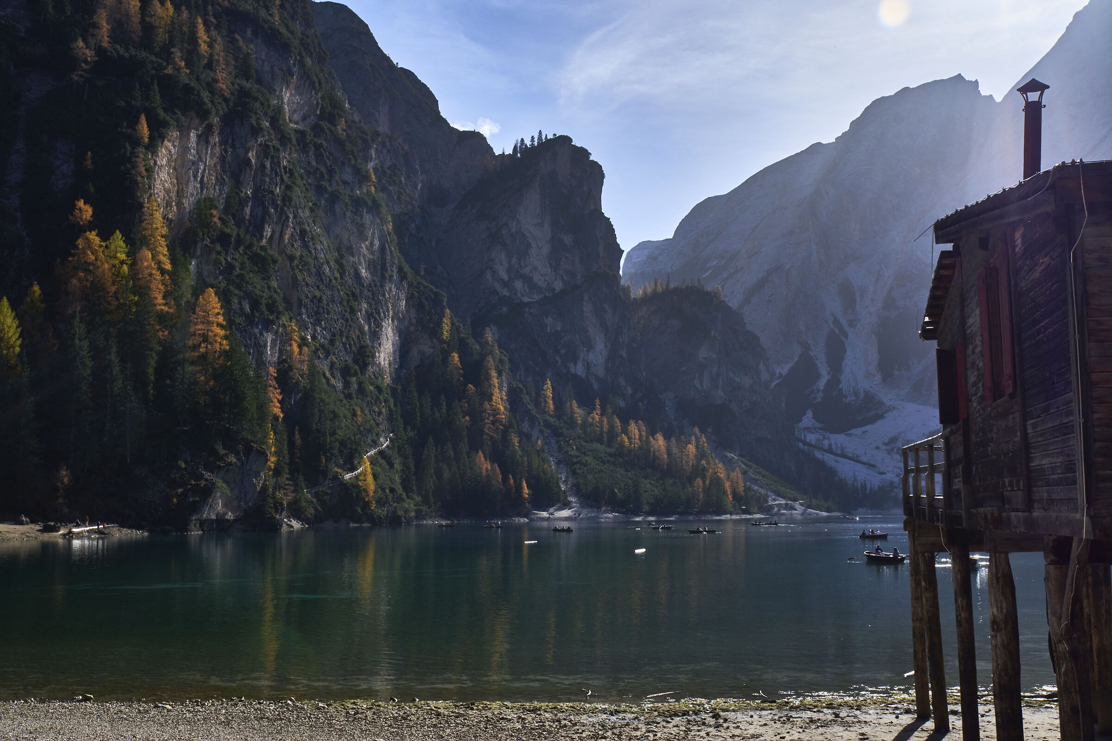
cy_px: 370
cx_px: 556
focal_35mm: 35
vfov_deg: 37.9
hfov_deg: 54.4
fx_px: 1081
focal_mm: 23
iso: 250
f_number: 16
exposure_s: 1/320
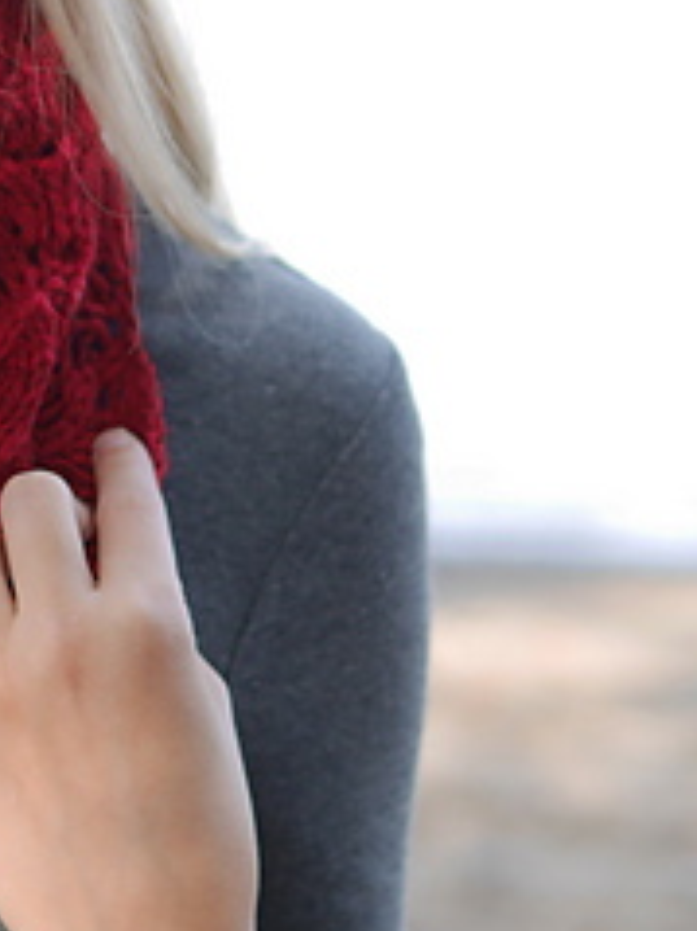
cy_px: 140
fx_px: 3601
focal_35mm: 134
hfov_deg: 10.8
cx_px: -234
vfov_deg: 14.6
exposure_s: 1/800
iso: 200
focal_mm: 25
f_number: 1.8
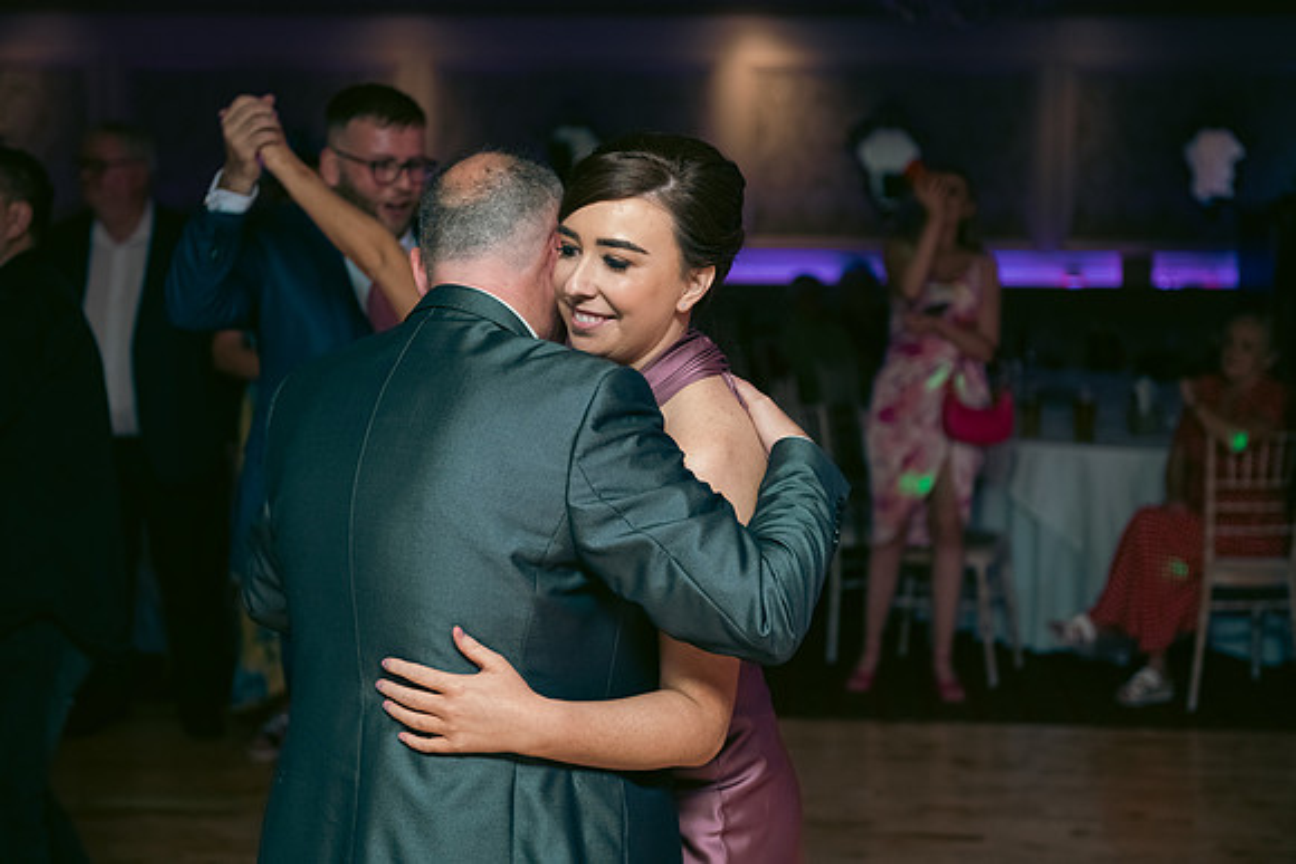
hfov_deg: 32.4
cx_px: 648
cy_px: 432
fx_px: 2232
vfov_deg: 21.9
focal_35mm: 62
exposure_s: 1/160
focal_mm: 62
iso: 800
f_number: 3.5
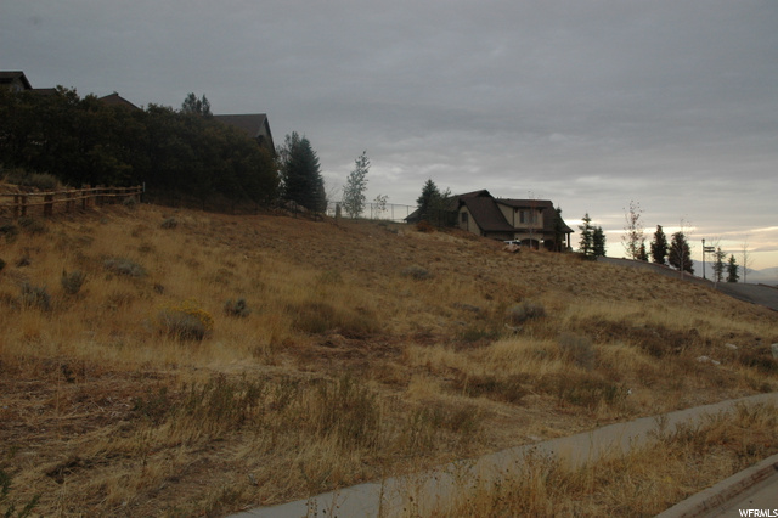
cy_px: 259
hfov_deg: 53.2
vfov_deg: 36.8
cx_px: 389
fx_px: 778
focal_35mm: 36
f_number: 7.1
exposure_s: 1/200
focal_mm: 24
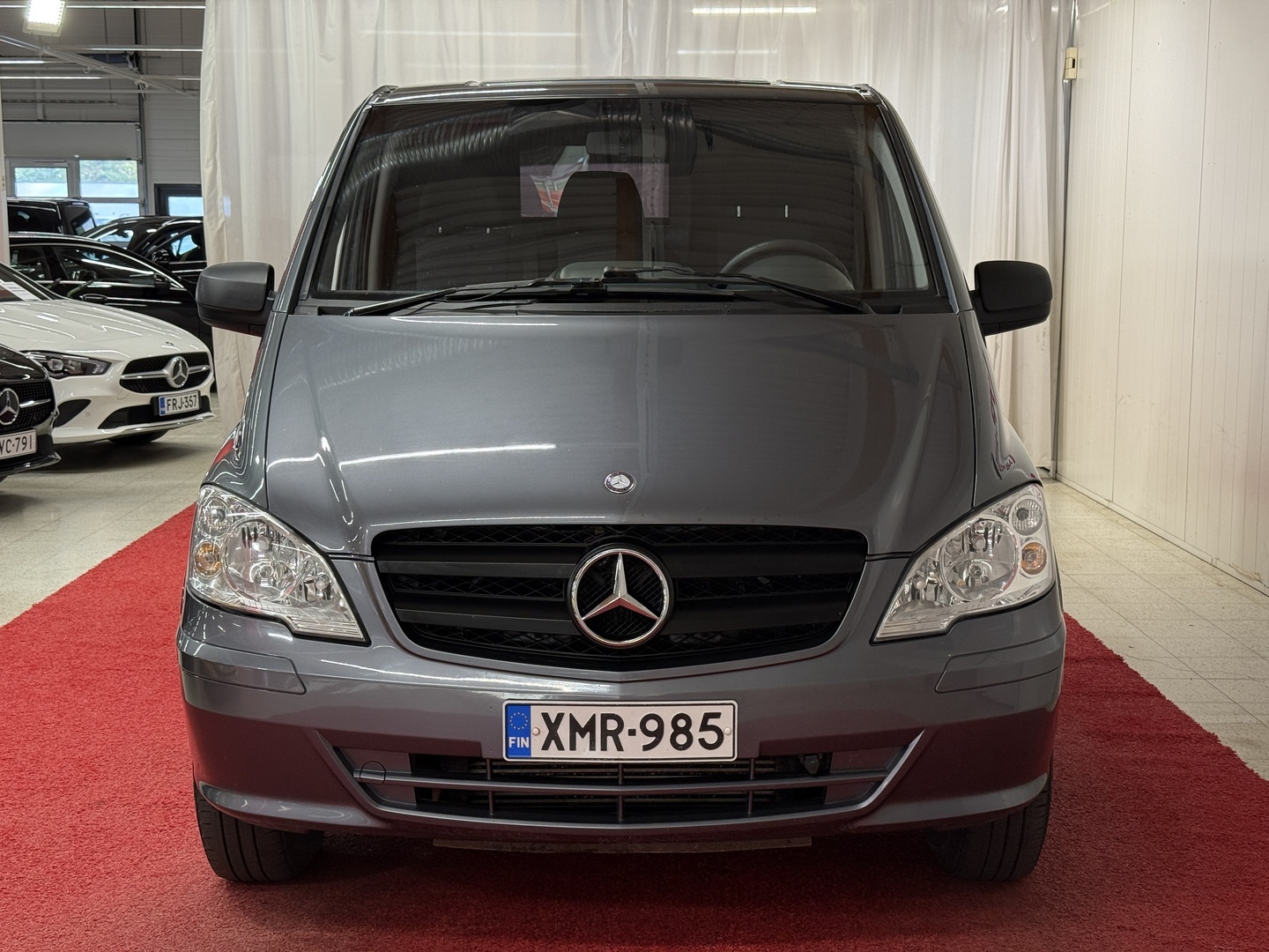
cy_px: 476
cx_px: 634
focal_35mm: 48
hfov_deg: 39.7
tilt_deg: -7.5
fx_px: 1760
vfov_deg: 30.3
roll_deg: +0.1
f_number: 1.78
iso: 100
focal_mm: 6.76
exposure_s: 1/94
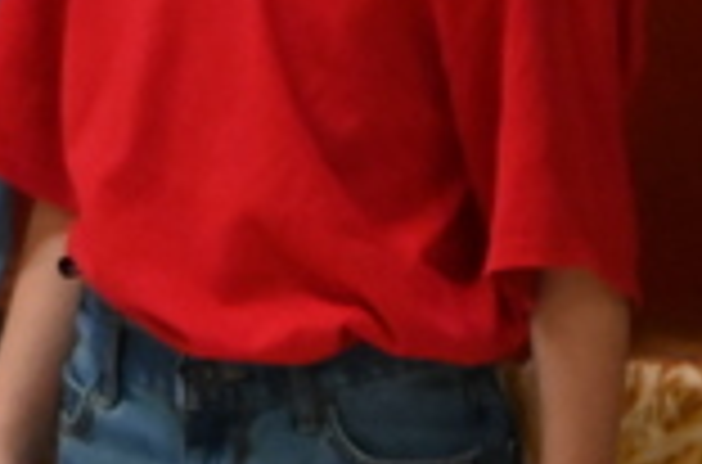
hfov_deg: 2.0
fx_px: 20471
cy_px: -322
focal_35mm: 1053
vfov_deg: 1.3
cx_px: -1130
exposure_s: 1/125
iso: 9000
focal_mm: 160
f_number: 6.3
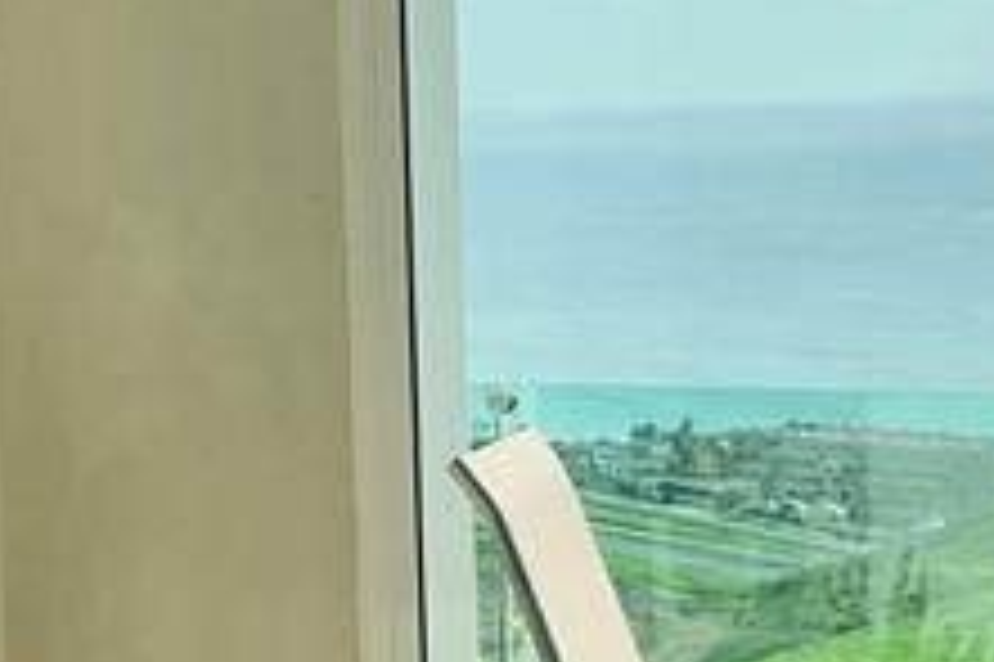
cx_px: 189
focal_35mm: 140
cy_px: 410
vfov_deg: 9.8
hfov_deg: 14.6
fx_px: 3863
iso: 25
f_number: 1.8
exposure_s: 1/1912
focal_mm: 3
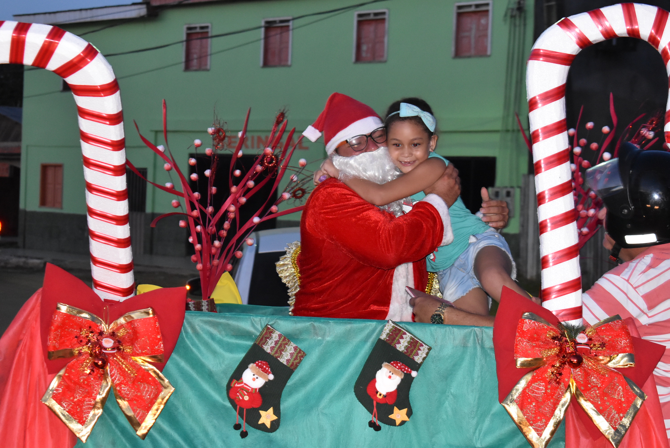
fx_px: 1397
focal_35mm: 75
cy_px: 224
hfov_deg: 27.0
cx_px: 335
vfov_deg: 18.2
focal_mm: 50
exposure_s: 1/60
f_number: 5.6
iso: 2500
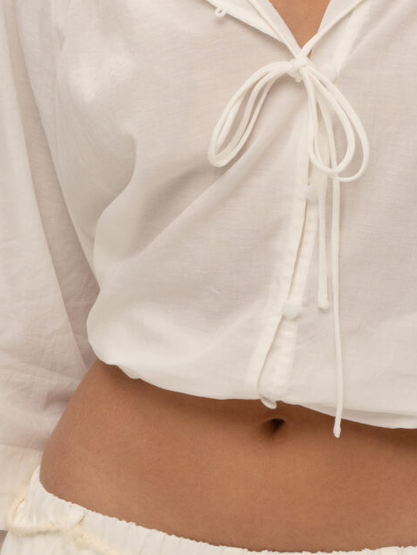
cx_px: 312
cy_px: 345
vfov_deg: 11.2
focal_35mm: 176
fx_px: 2826
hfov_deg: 8.4
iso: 500
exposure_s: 1/160
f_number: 8
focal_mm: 45
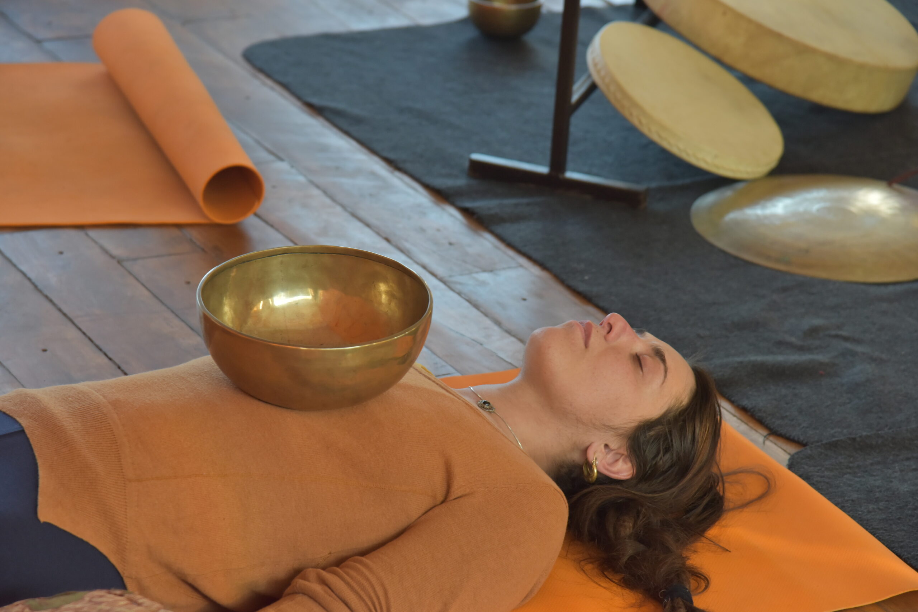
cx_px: 459
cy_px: 306
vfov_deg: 11.4
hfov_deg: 17.1
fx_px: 3060
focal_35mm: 120
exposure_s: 1/250
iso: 1600
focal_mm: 120
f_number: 5.6
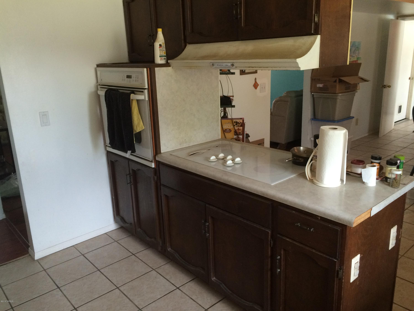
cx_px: 207
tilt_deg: -17.4
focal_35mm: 29
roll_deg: +1.4
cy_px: 156
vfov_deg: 48.2
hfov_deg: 61.7
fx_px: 347
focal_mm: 4.15
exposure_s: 1/30
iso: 125
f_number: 2.2
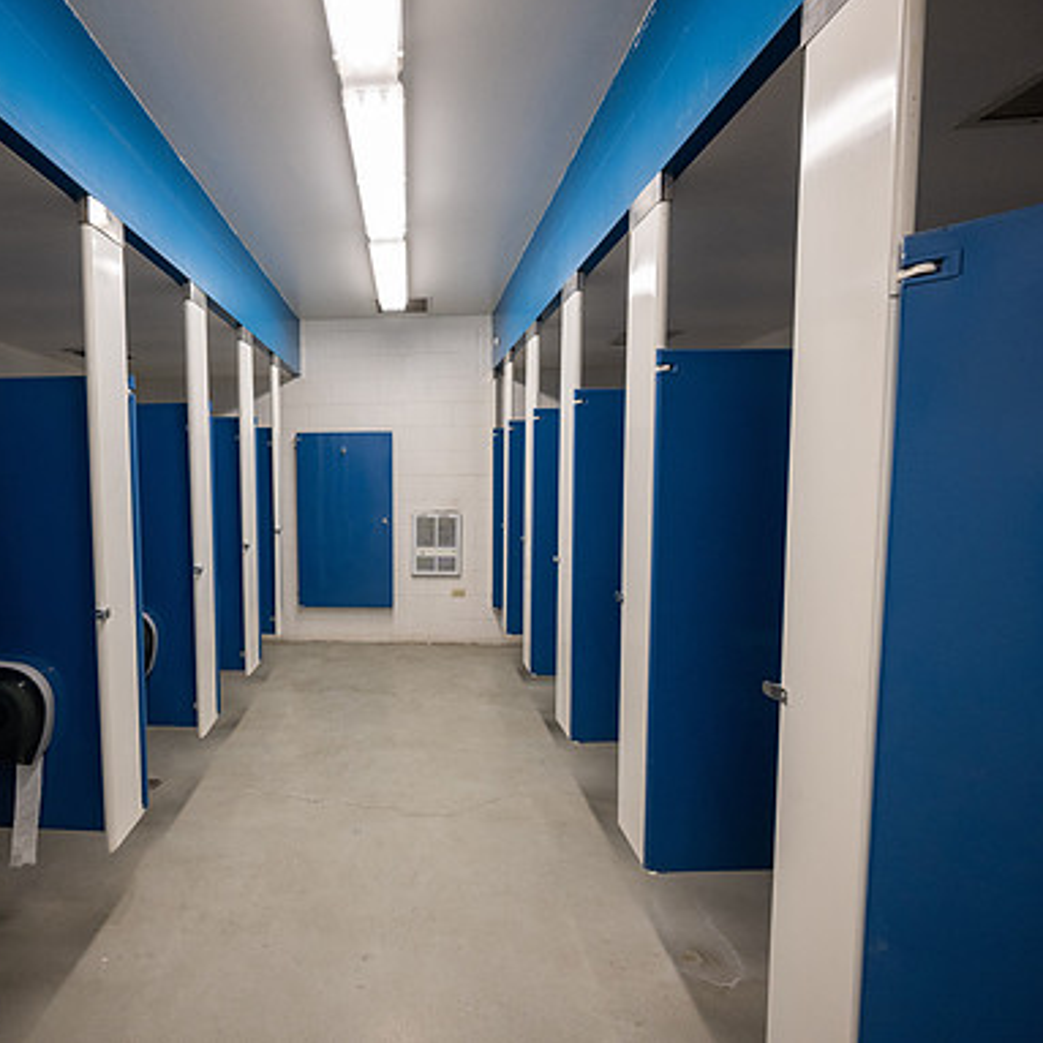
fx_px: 614
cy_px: 519
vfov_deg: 80.7
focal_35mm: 18
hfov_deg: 78.9
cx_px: 376
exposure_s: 1/100
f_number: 5.6
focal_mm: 14
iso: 1250
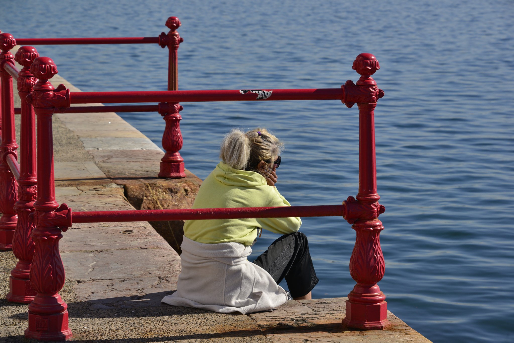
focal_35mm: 122
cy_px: 172
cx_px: 257
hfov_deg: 16.8
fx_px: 1742
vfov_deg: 11.2
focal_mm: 122
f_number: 9
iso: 200
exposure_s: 1/1000
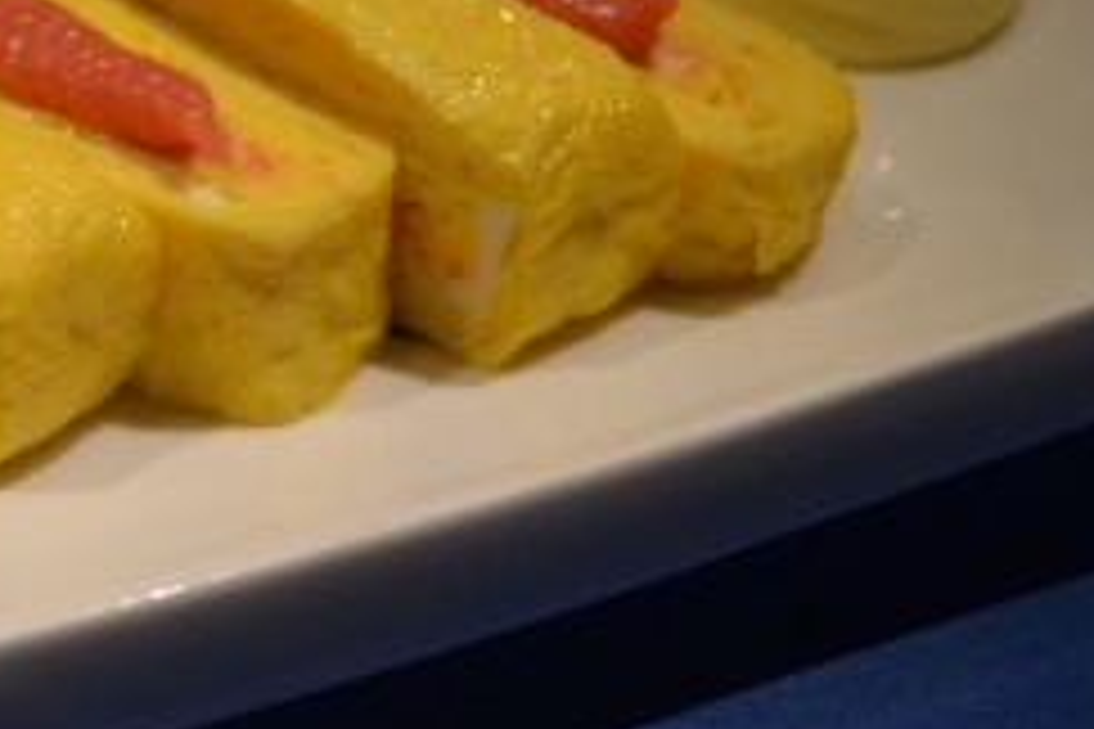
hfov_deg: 22.6
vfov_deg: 15.6
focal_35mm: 87
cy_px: 126
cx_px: 32
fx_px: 2644
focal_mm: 22
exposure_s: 1/50
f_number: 4
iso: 100
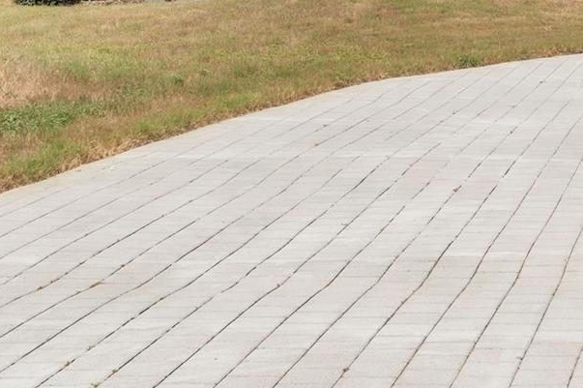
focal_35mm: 78
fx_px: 1267
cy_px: -80
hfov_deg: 23.4
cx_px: 723
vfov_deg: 16.6
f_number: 8
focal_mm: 29.5
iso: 200
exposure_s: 1/800
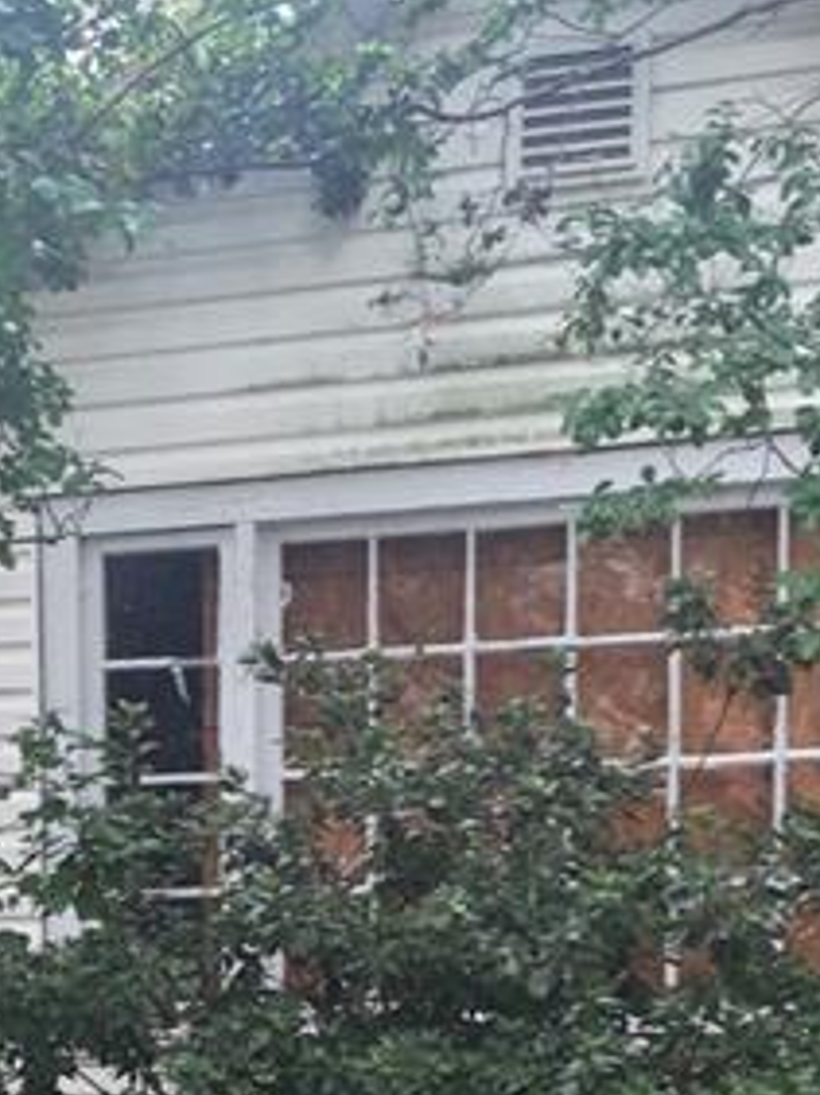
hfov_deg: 18.4
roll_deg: +0.8
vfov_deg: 23.4
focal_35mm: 79
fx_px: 2499
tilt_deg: -3.3
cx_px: 93
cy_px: 1161
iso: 50
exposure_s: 1/120
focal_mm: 4.15
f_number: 2.2
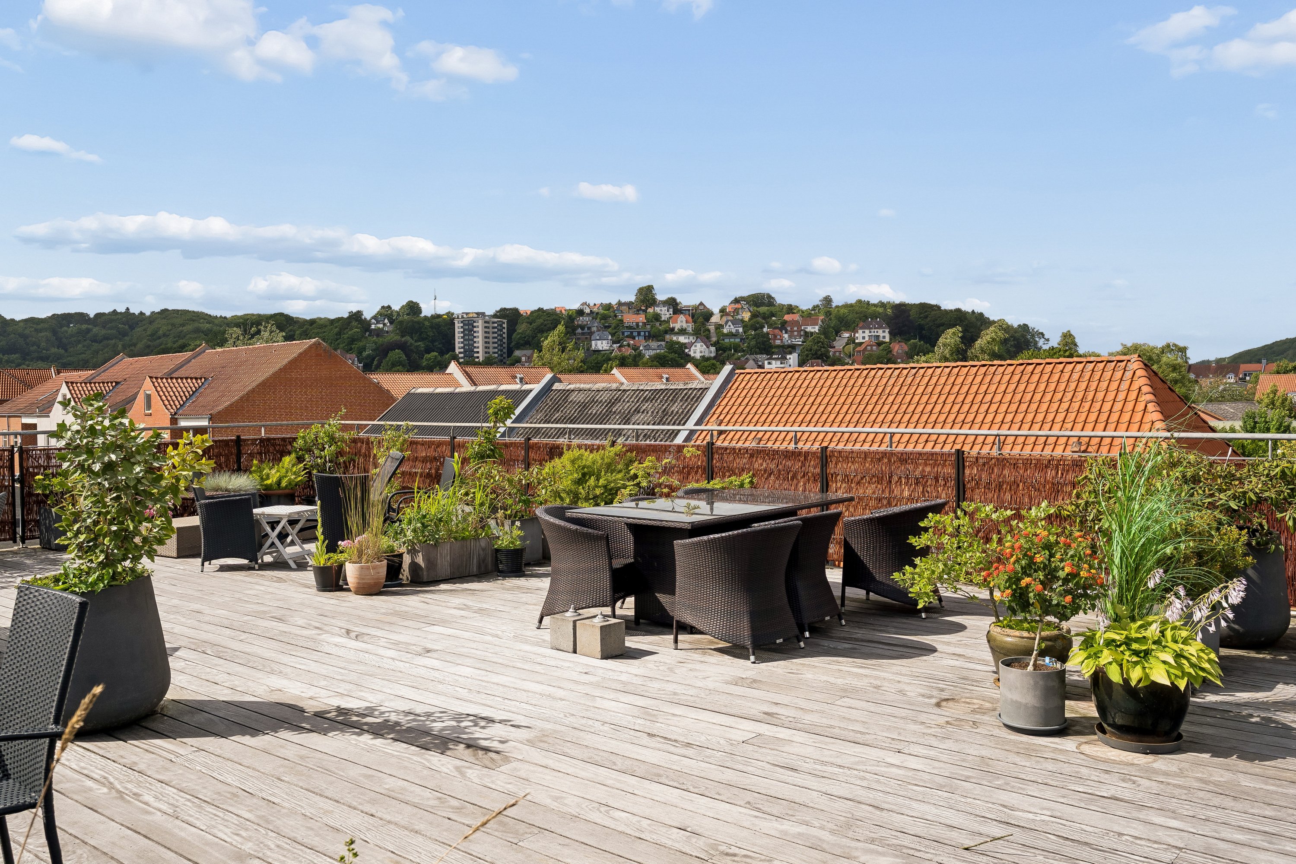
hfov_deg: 63.7
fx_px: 1044
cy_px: 432
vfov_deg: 45.0
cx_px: 648
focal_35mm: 29
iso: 200
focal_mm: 29
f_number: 8
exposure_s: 1/640
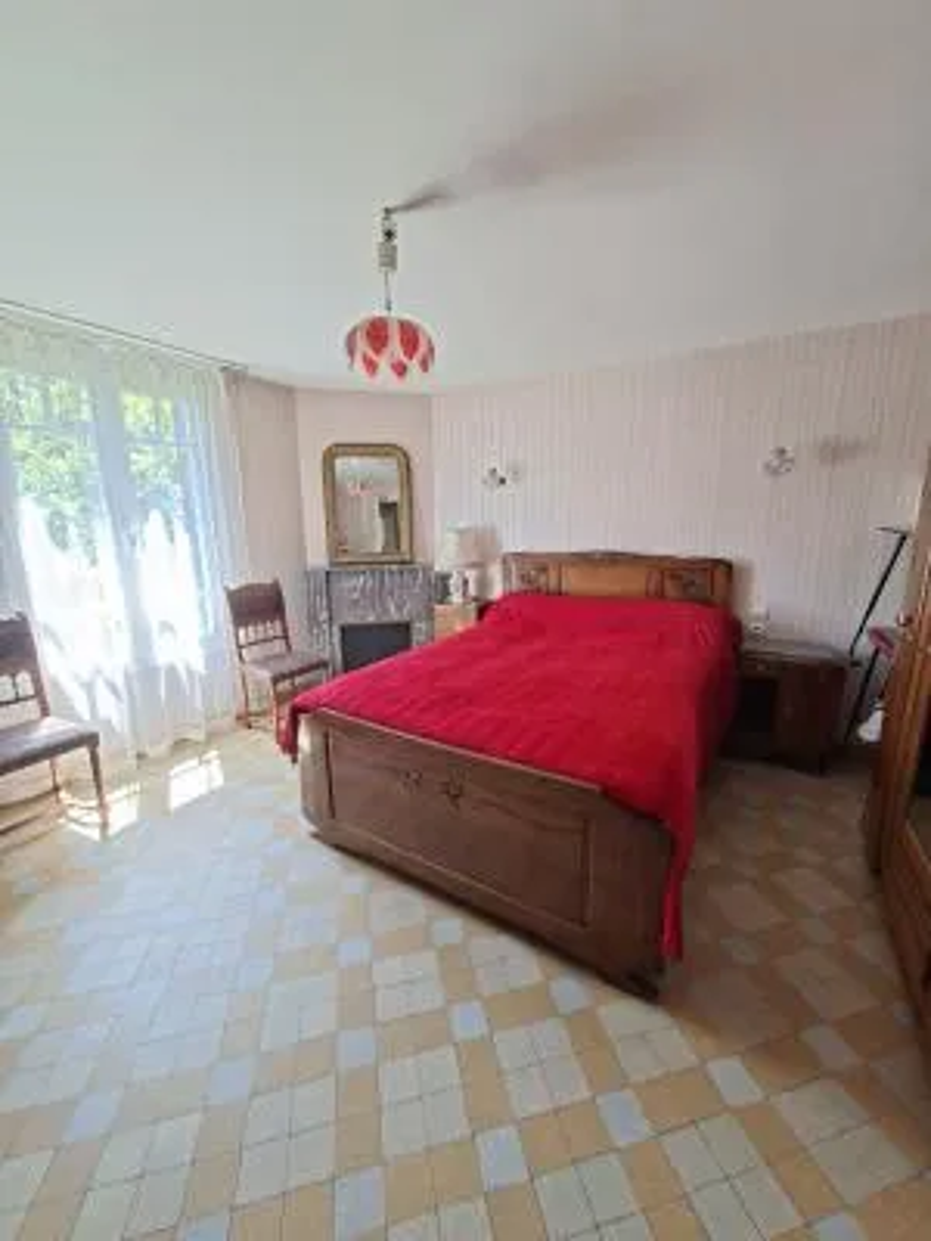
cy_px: 620
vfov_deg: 106.2
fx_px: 466
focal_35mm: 13
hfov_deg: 89.9
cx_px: 466
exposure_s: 1/50
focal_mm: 1.74
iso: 125
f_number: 2.2
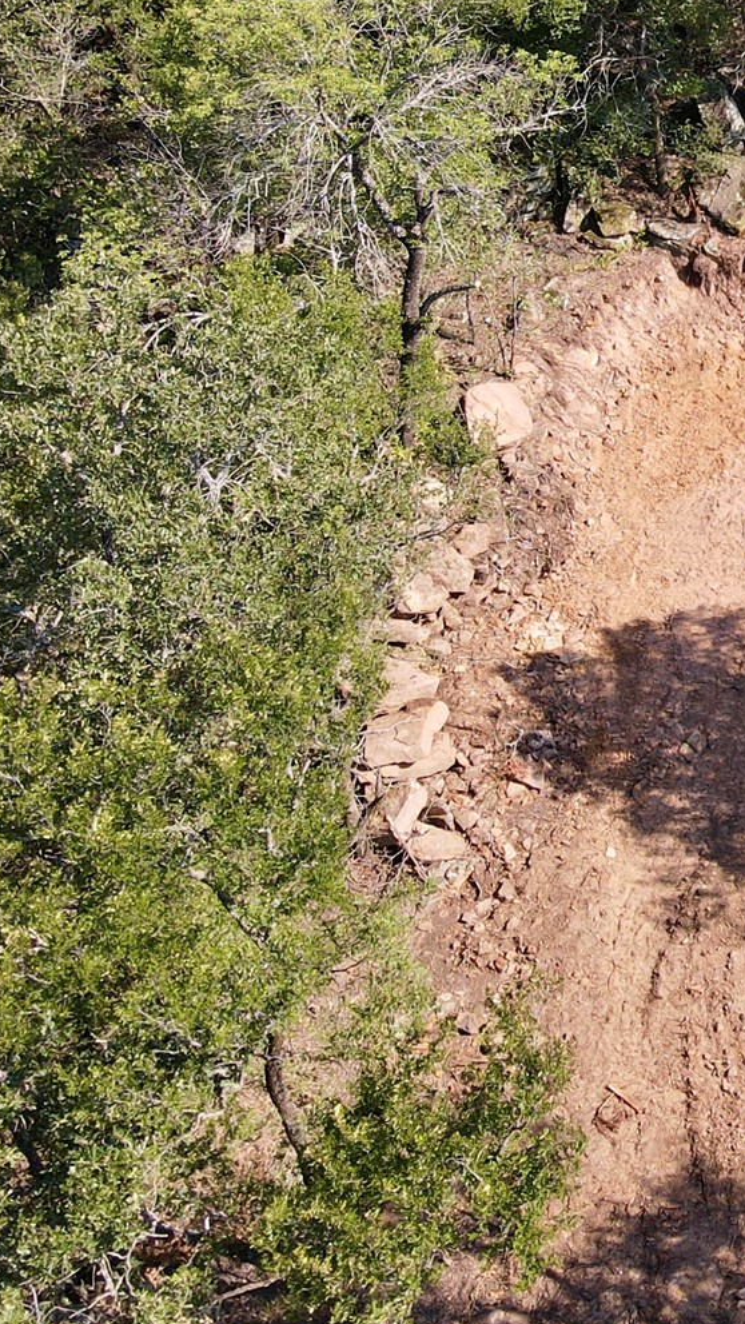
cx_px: 1232
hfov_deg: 18.6
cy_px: 318
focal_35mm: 54
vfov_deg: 37.5
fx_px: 1896
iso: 100
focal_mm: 4.5
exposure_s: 1/320
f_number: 2.8
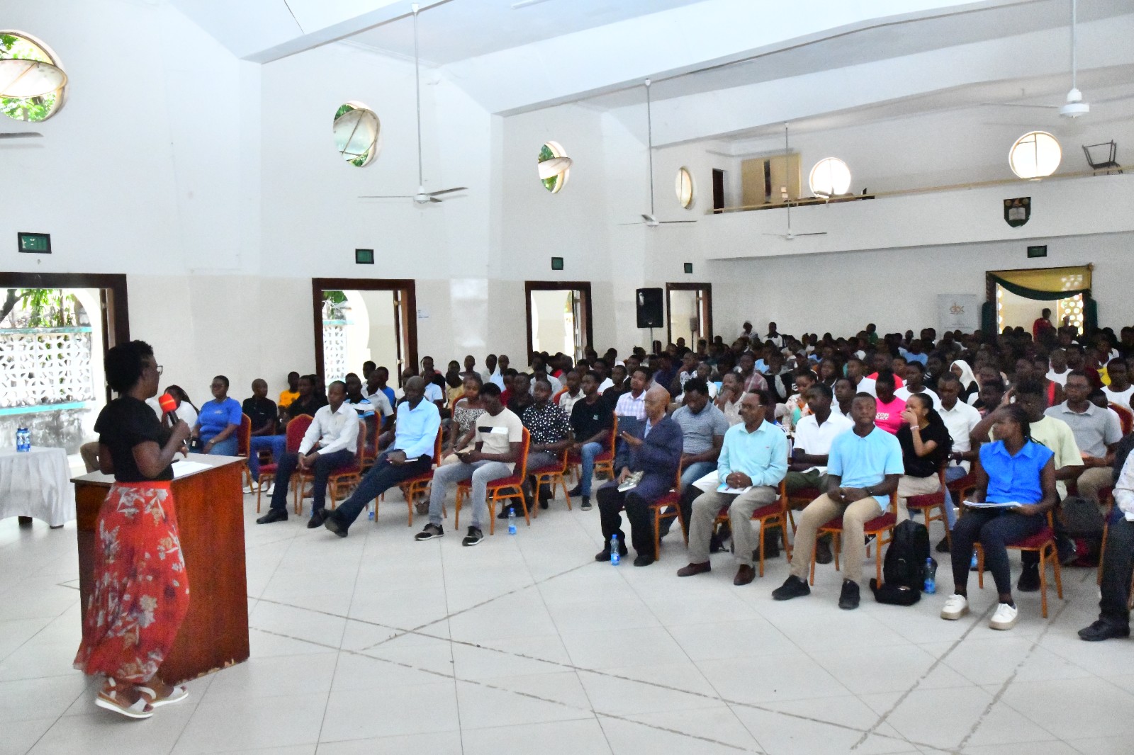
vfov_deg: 41.1
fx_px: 1008
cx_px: 567
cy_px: 378
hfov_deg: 58.7
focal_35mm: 32
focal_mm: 32
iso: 25600
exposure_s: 1/200
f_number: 20
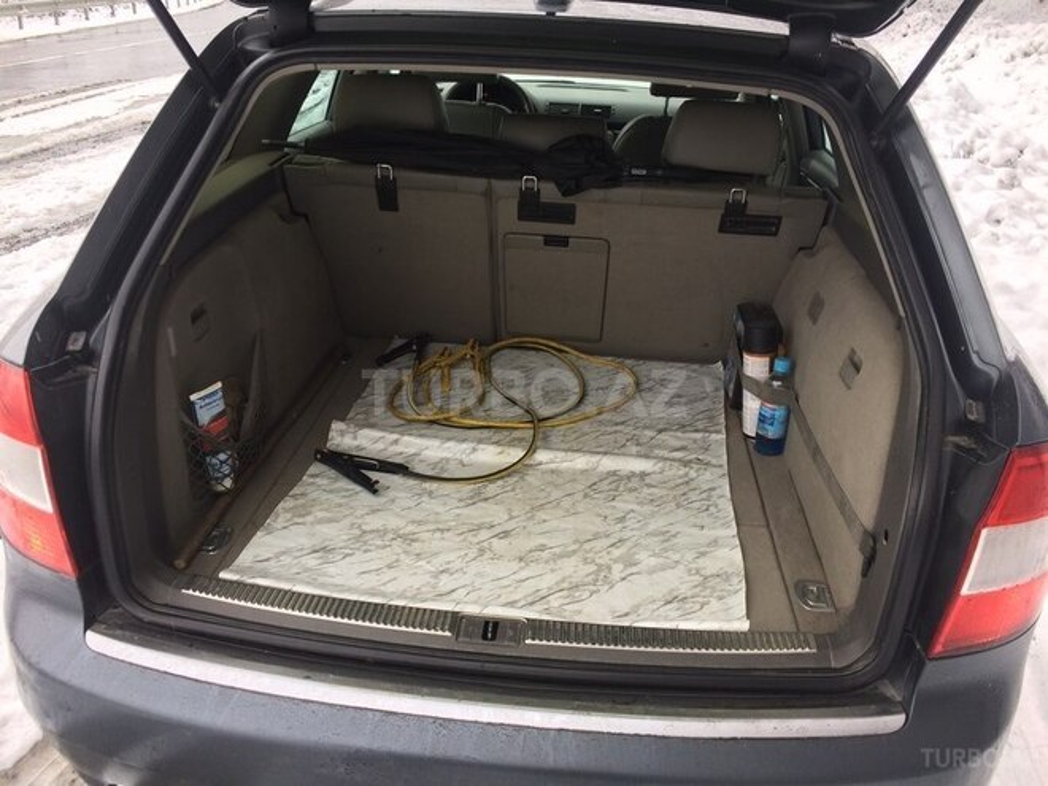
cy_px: 393
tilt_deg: -24.3
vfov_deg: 48.2
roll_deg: -1.0
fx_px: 878
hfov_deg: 61.7
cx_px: 524
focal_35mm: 29
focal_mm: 4.15
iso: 40
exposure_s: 1/100
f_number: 2.2
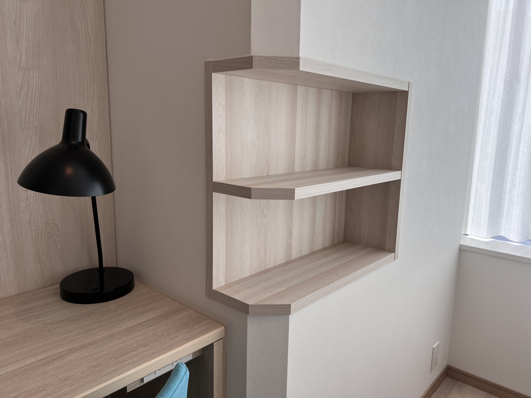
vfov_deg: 53.1
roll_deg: -1.6
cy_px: 199
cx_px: 266
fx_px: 399
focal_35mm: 26
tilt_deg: -11.9
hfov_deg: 67.3
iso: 50
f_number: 1.5
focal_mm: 5.7
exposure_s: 1/604
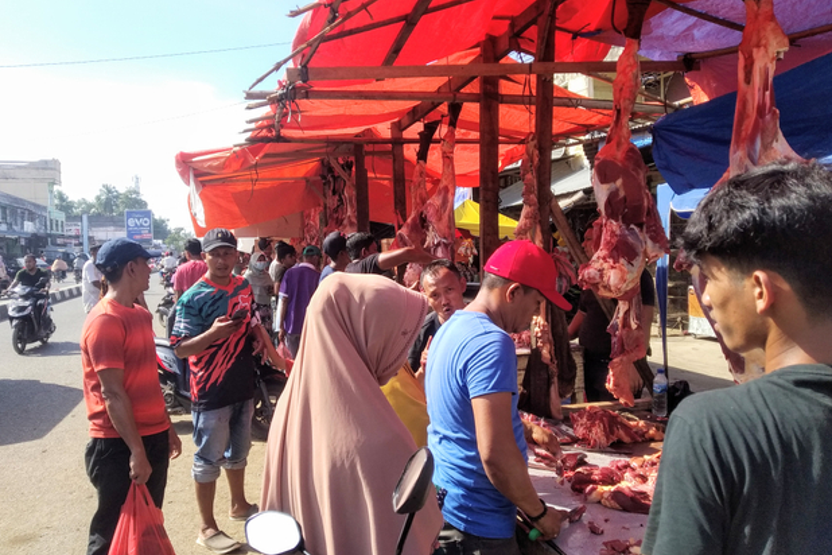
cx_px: 412
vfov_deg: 46.4
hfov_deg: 65.5
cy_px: 288
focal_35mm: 28
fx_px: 647
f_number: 2.2
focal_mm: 3.82
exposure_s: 1/705
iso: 100
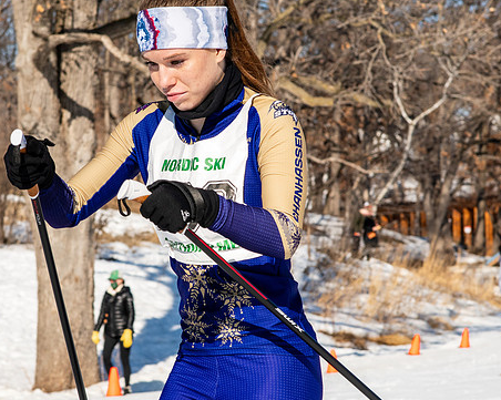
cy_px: 206
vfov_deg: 8.6
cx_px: 174
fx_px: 2652
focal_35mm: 179
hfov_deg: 10.8
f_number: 9
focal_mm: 85
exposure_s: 1/1000
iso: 400
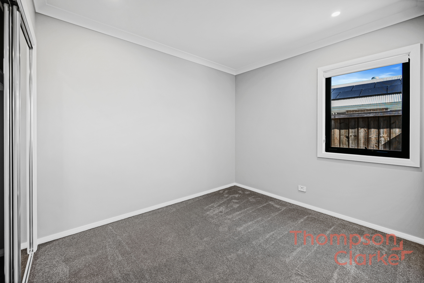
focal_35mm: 14
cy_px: 142
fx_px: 165
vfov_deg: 81.3
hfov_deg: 104.2
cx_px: 212
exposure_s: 1/3
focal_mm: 14
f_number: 4
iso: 100
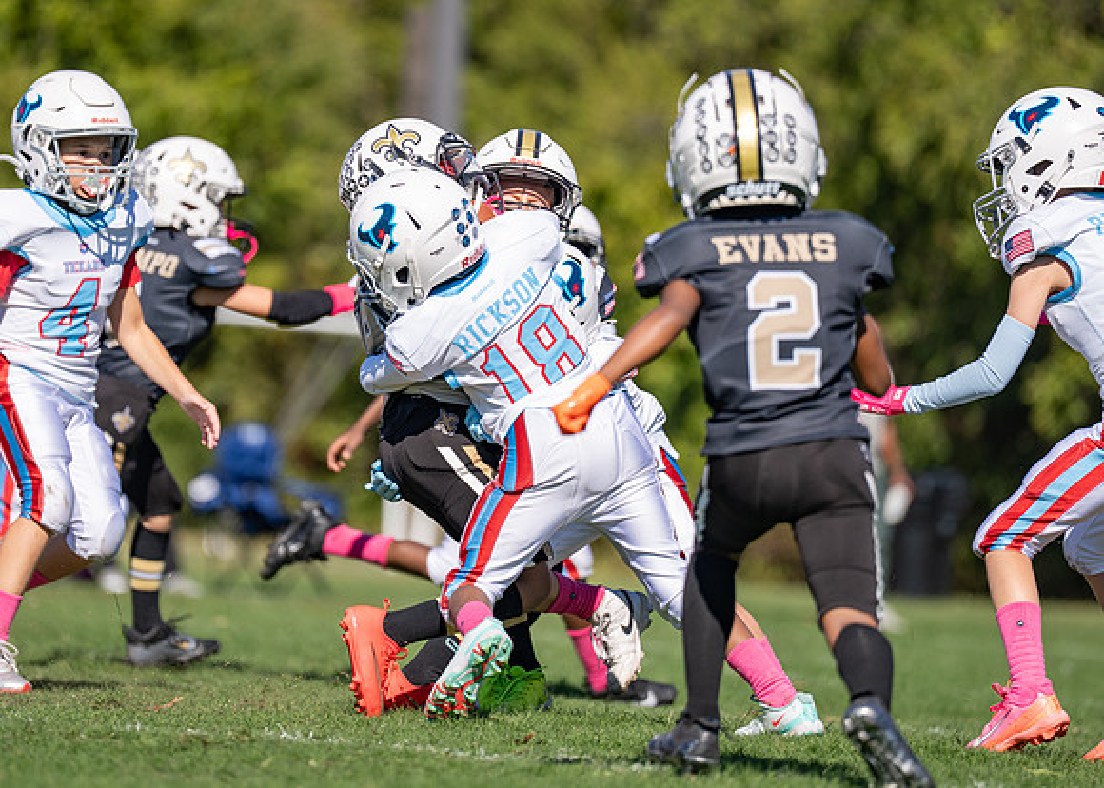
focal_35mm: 283
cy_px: 313
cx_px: 425
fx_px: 8861
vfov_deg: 5.1
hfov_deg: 7.1
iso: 100
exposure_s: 1/2500
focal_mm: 200
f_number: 2.8
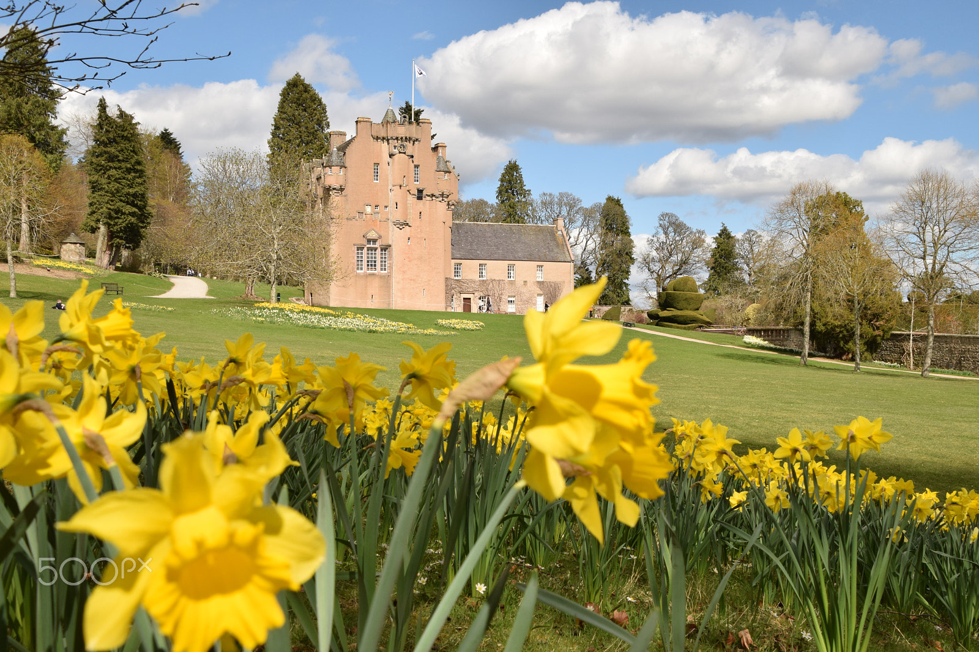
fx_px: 1223
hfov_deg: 43.6
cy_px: 326
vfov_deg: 29.9
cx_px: 490
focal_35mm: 45
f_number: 14
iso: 400
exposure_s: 1/500
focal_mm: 30
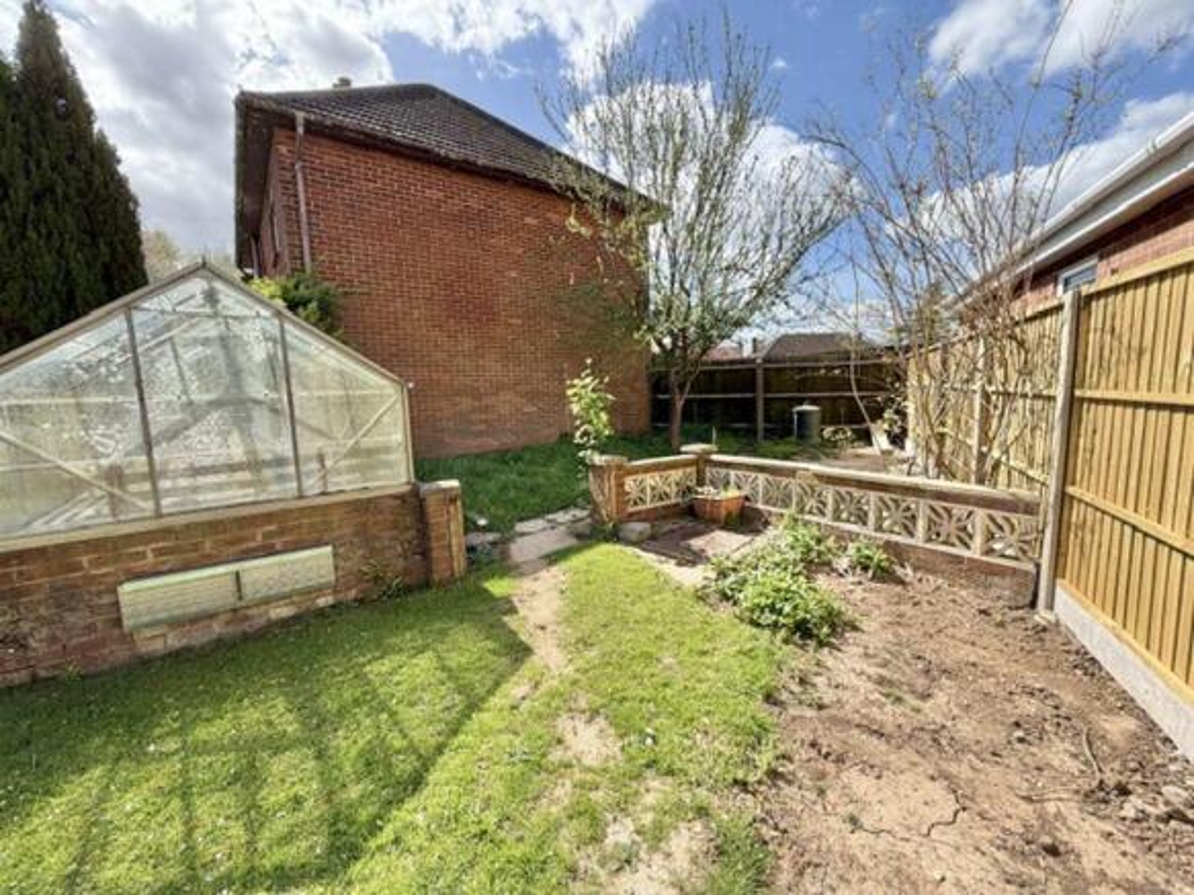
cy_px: 448
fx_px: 483
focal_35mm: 14
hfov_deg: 102.1
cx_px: 597
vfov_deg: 85.7
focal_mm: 2.22
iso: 32
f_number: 2.2
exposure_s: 1/770
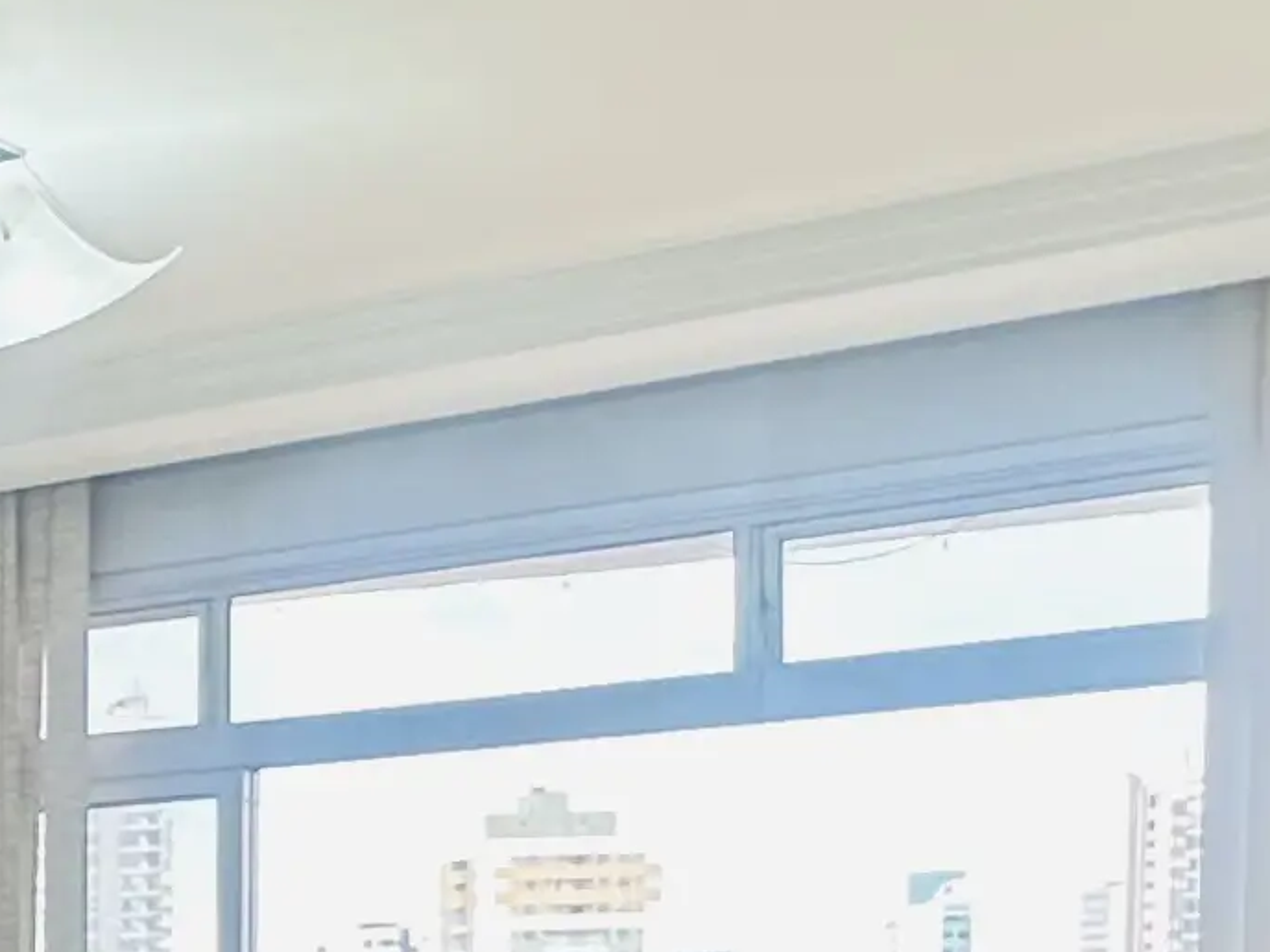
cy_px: 1304
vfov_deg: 16.8
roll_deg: +0.6
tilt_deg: -3.3
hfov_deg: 19.0
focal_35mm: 82
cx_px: -936
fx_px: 3008
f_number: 2.2
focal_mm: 2.22
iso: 160
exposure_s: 1/99
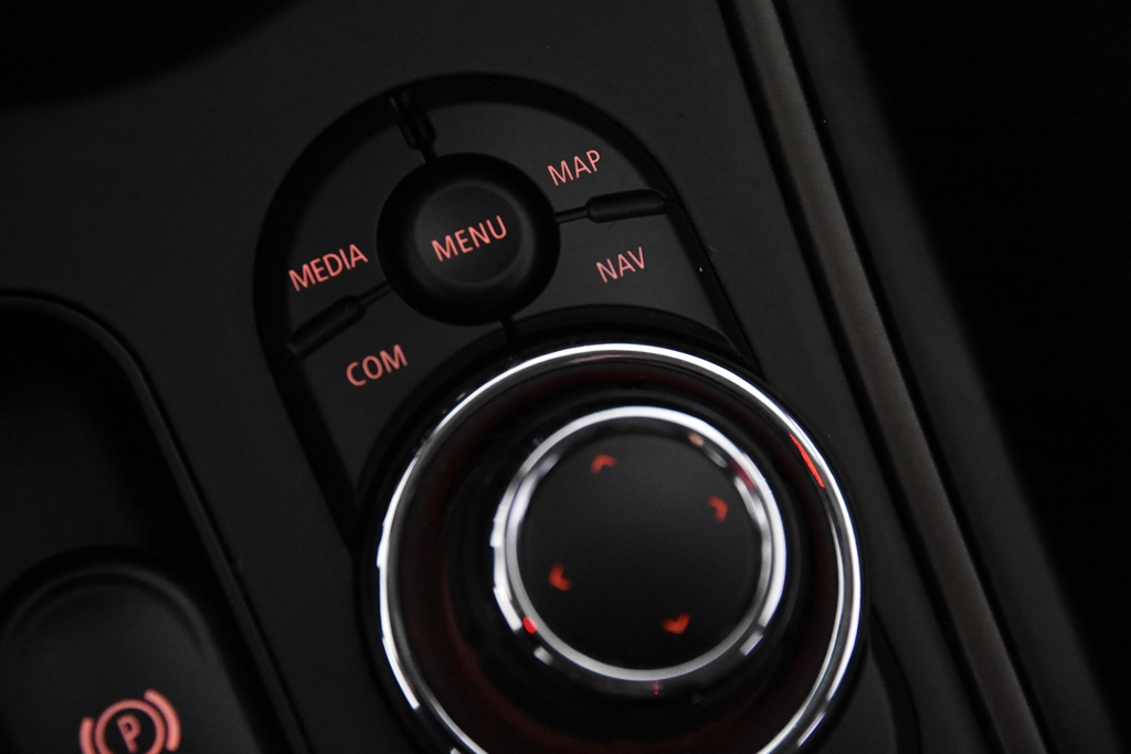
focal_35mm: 105
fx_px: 3299
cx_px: 566
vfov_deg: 13.0
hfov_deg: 19.5
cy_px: 377
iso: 8000
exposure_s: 1/125
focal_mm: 70
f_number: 4
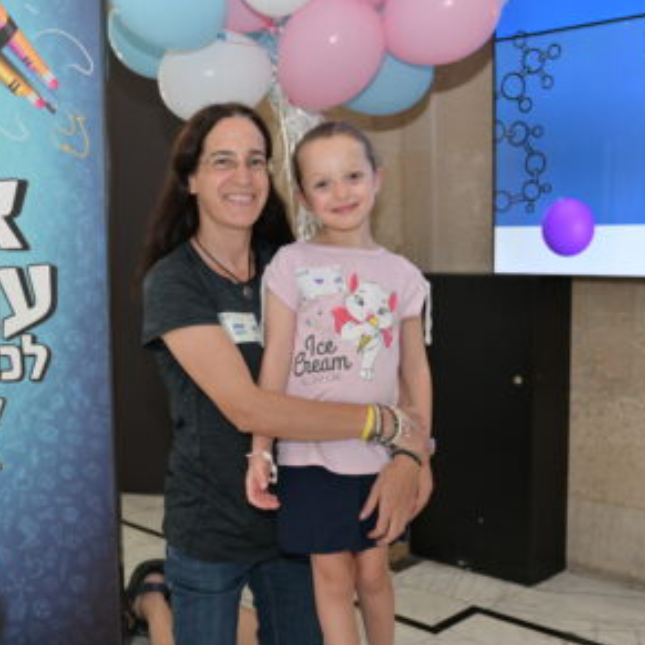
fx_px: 970
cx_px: 237
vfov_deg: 36.8
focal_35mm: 46
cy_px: 325
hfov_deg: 36.6
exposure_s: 1/160
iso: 800
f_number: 4
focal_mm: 35
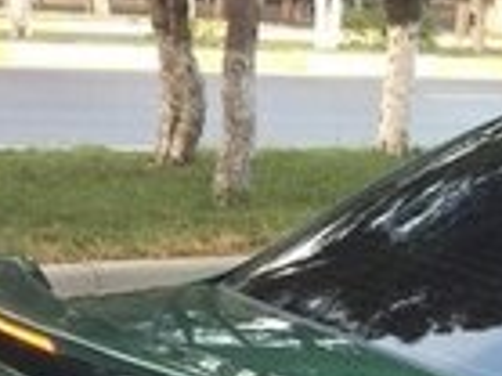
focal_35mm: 138
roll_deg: -3.1
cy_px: 743
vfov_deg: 10.0
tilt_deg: -19.6
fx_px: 2000
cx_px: 748
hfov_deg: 13.5
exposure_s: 1/33
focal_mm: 4.15
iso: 100
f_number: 2.2
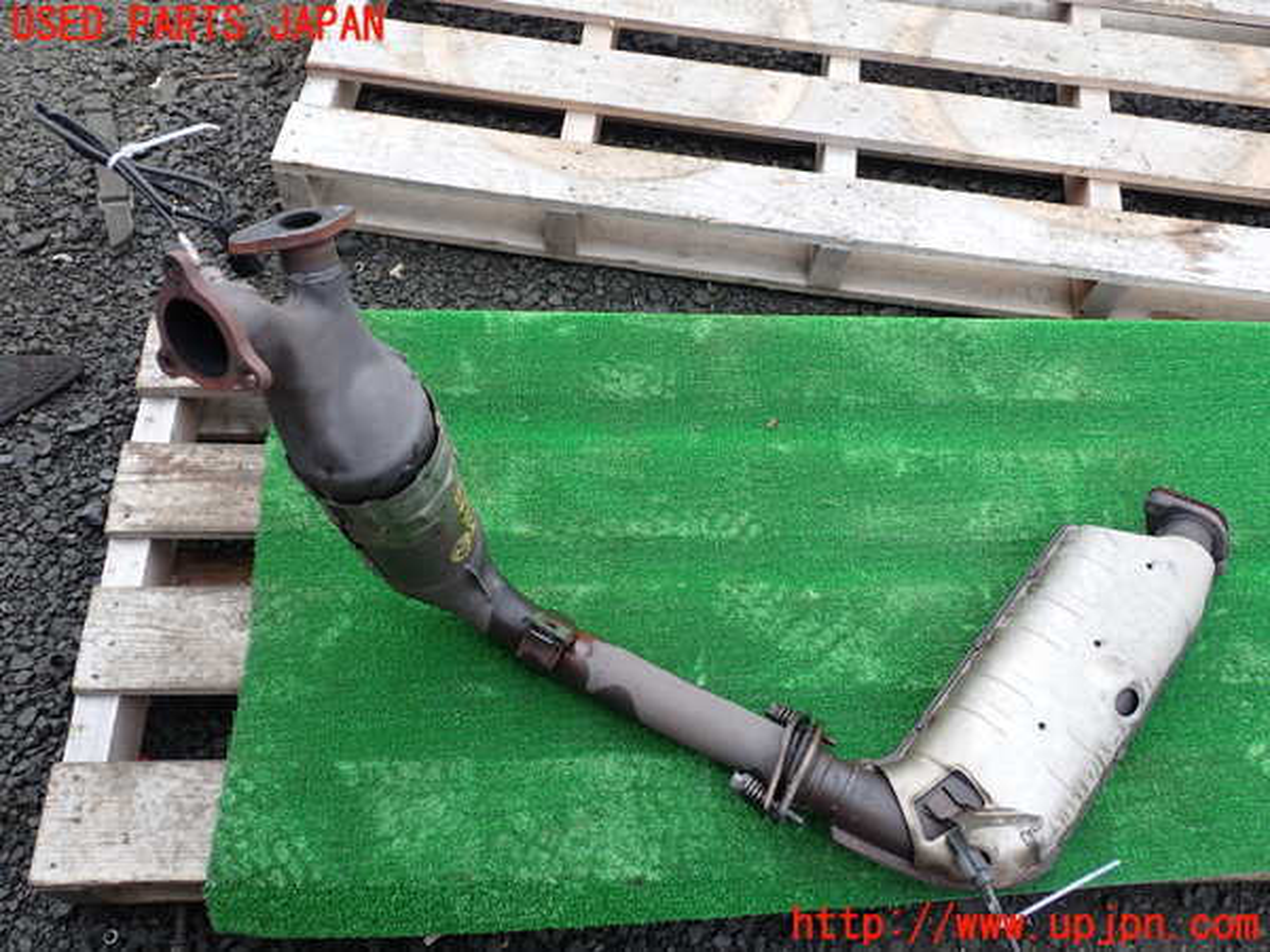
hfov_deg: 60.0
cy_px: 476
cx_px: 635
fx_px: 1101
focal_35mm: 30
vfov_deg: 46.8
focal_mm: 5.4
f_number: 3.2
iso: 100
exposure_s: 1/125
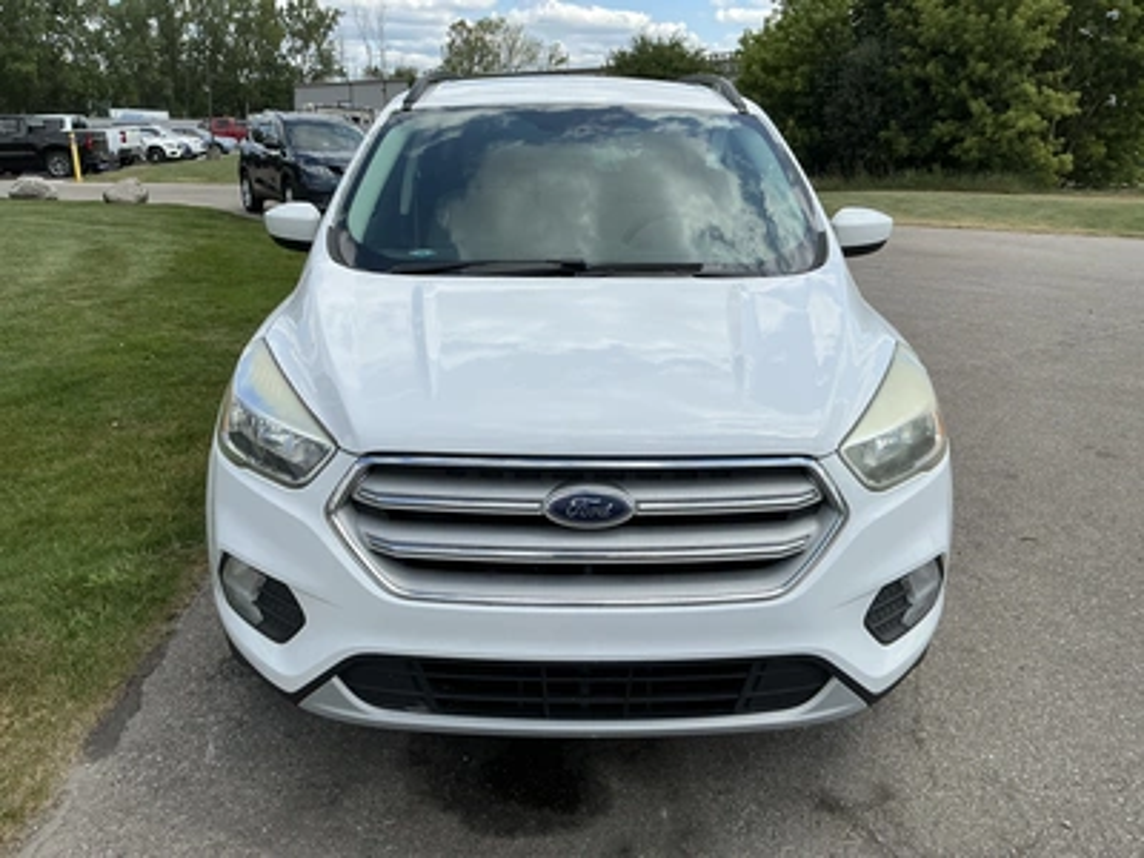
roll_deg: -1.3
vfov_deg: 49.7
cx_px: 572
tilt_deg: -18.2
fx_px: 925
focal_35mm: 28
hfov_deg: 63.4
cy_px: 429
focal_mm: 3
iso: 25
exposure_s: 1/2141
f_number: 1.8
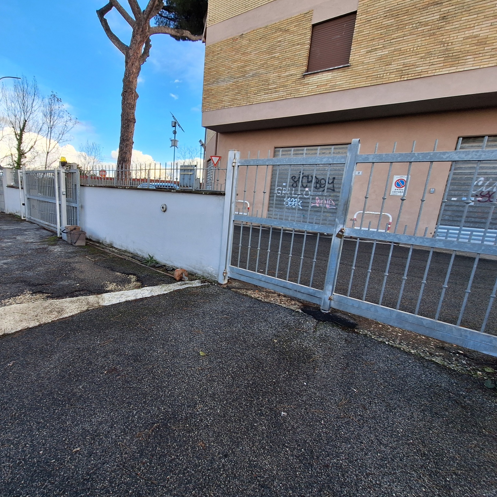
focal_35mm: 16
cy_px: 250
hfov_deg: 86.1
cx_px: 193
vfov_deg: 87.4
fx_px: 260
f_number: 2.2
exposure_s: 1/662
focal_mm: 1.74
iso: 40
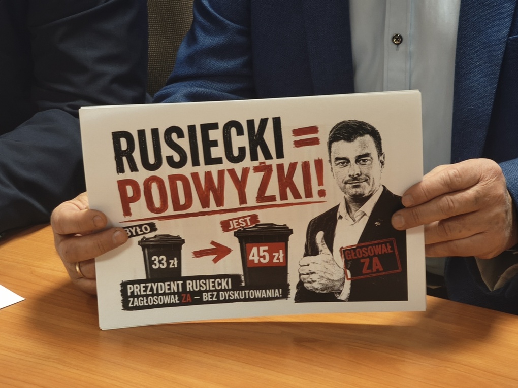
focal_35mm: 120
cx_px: 259
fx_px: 1796
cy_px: 194
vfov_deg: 12.3
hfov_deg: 16.4
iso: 1250
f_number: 2
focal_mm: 8.8
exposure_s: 1/50
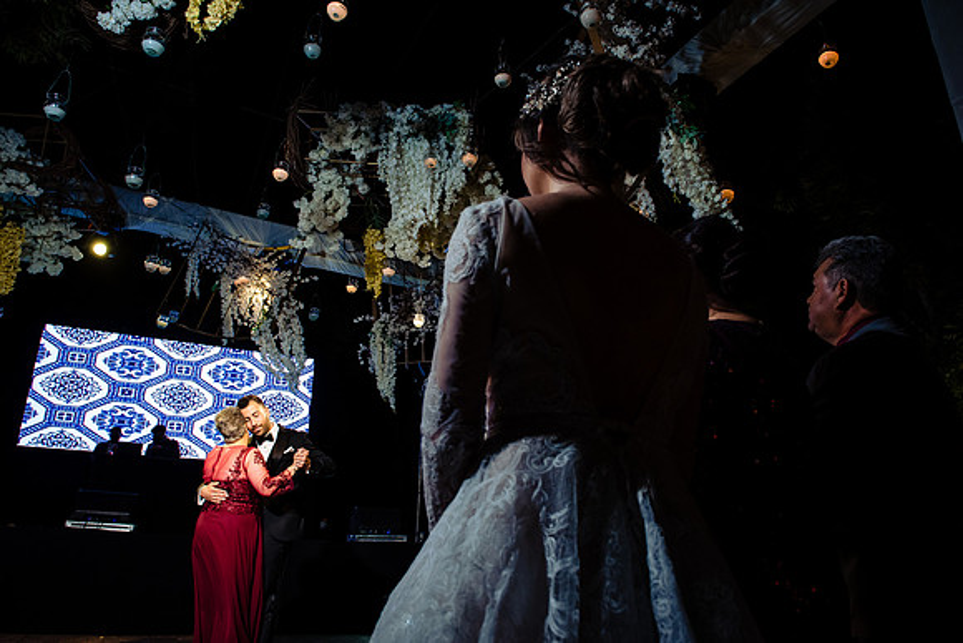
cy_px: 322
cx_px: 482
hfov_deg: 73.7
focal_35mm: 24
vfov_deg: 53.2
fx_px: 642
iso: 1600
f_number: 6.3
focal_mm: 24
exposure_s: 1/200
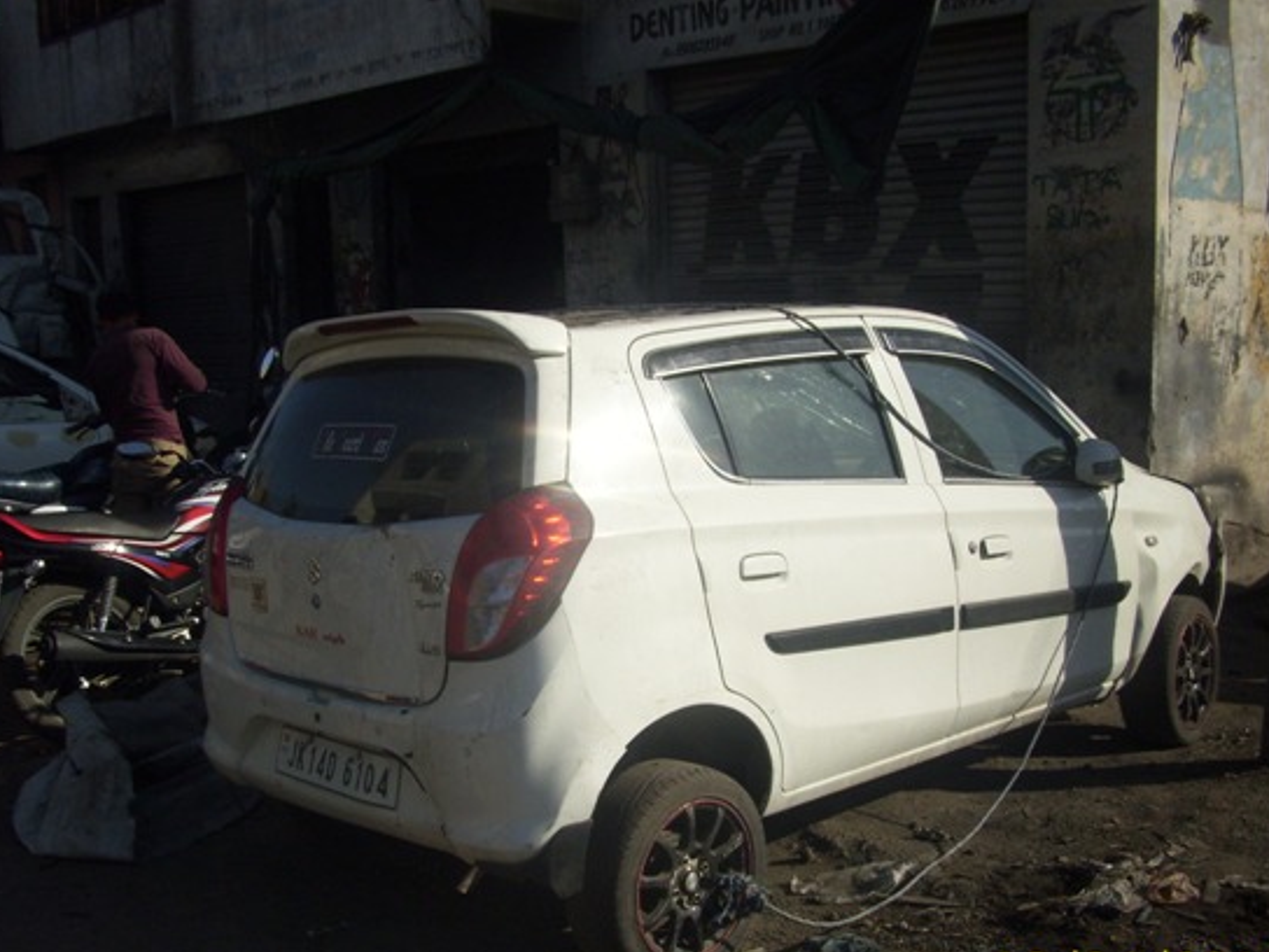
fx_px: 1466
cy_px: 558
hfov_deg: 46.8
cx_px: 618
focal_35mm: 40
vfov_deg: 35.9
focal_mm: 5.7
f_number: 5.6
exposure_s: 1/500
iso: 80
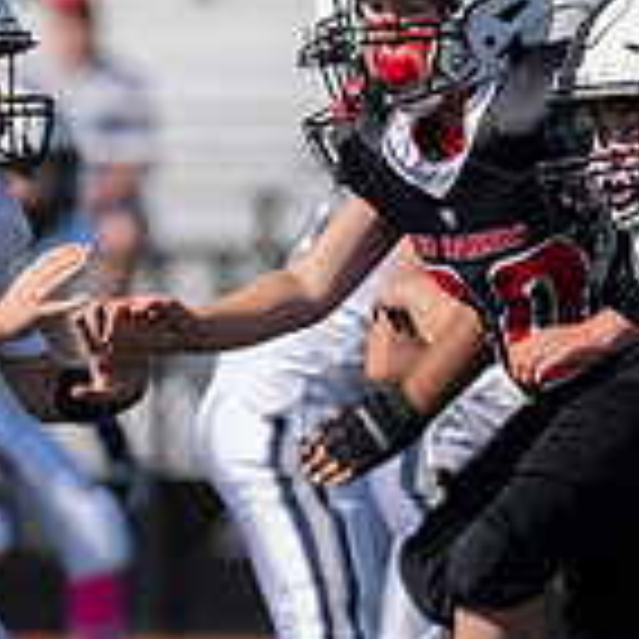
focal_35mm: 1084
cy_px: 288
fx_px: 22639
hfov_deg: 1.6
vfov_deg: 1.6
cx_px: 482
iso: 100
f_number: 2.8
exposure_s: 1/2500
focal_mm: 200
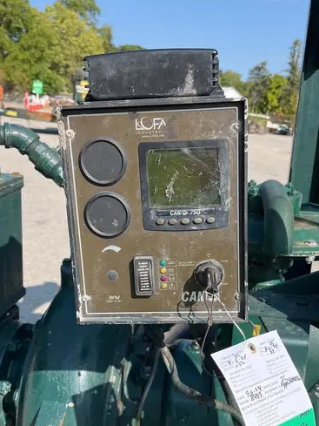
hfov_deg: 36.8
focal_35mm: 39
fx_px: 479
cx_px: 166
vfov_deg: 47.7
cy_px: 243
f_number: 1.6
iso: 50
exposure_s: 1/1992
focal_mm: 5.1
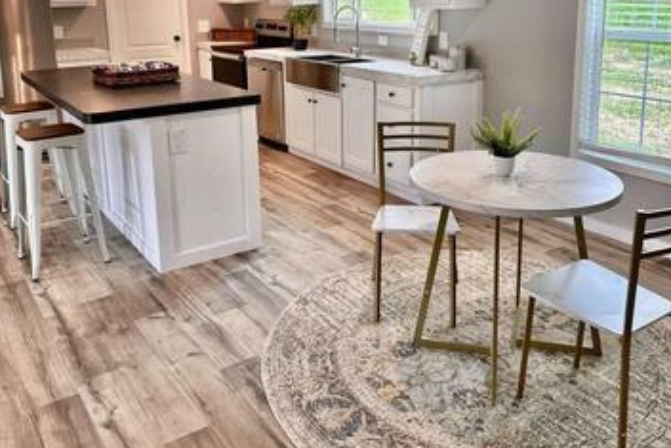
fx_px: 634
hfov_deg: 55.8
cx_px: 337
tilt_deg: -10.3
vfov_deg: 37.8
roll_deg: +1.0
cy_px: 107
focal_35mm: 34
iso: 100
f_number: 1.78
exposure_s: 1/120
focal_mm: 6.86
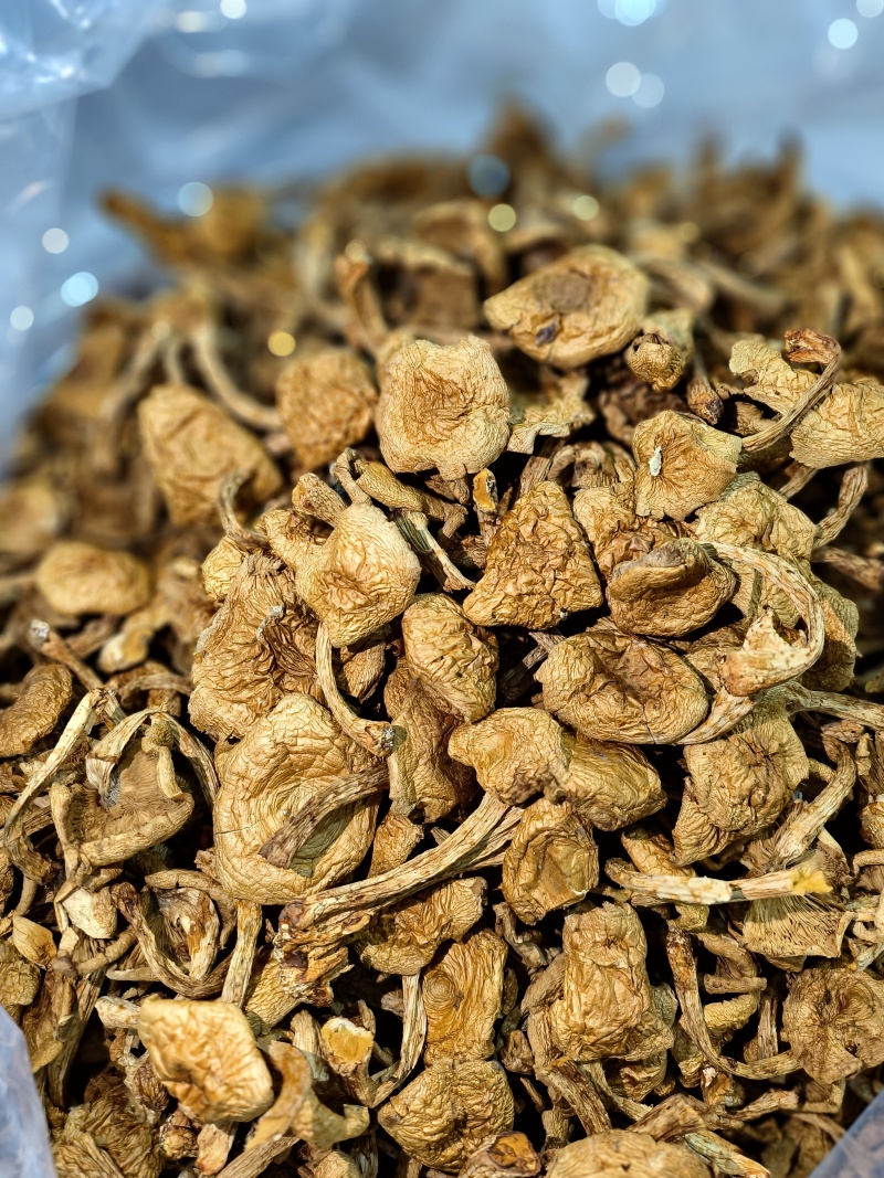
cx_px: 442
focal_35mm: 24
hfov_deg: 56.8
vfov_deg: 71.6
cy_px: 589
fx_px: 817
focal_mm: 5.42
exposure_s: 1/50.1
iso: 478
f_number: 2.8
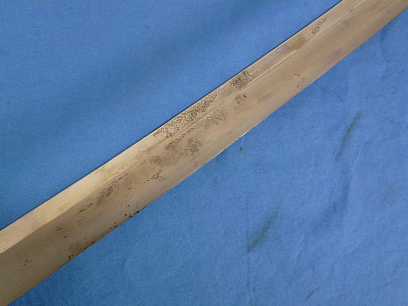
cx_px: 204
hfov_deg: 45.8
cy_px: 153
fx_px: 483
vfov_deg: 35.1
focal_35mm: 41
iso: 250
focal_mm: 7.4
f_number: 3.9
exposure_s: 1/80
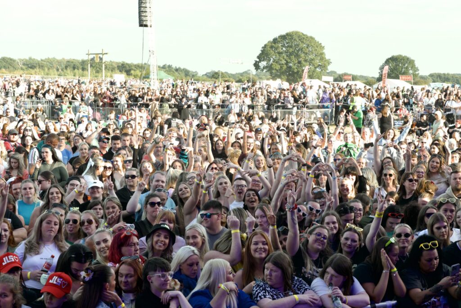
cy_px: 154
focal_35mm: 70
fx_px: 897
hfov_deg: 28.8
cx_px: 230
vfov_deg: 19.5
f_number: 11
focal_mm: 70
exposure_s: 1/500
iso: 1600
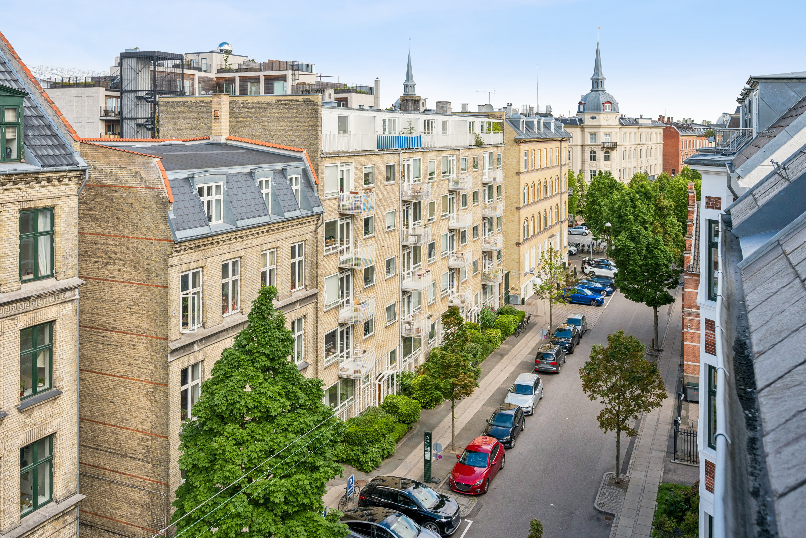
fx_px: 672
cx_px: 403
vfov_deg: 43.6
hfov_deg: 61.9
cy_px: 269
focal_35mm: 30
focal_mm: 30
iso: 400
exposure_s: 1/800
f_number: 6.3
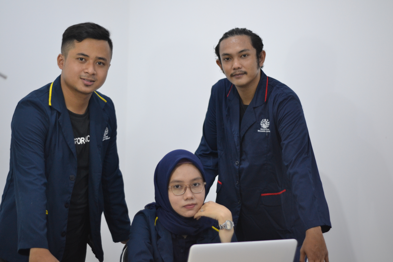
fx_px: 819
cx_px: 196
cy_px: 131
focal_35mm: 75
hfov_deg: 27.0
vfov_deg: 18.2
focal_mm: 50
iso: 900
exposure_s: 1/60
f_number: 1.8
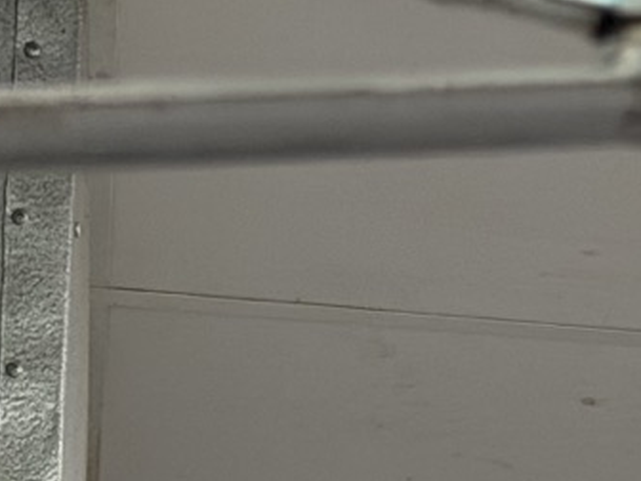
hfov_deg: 7.6
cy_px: 1136
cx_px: 866
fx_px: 4759
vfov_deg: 5.6
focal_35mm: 257
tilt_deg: +15.1
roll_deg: +0.2
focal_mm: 6.76
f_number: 1.78
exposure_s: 1/60
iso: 125
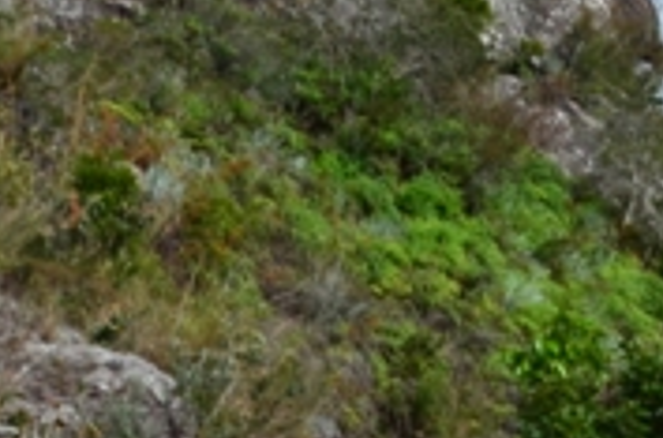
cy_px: -22
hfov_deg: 10.7
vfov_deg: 7.1
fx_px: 3508
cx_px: 745
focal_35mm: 191
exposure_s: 1/160
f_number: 11
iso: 100
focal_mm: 22
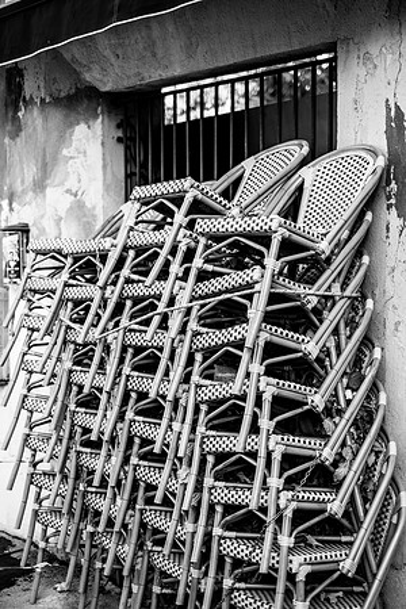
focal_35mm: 53
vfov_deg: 37.5
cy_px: 304
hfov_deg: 25.5
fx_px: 897
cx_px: 203
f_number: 1.4
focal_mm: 35
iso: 160
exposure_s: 1/950
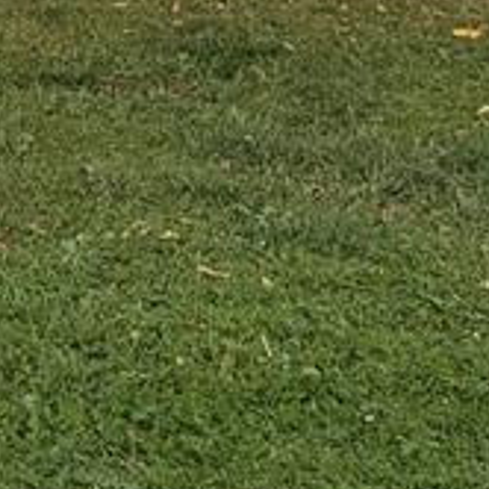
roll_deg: -0.2
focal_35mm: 142
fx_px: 2269
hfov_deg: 10.9
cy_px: -551
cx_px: -583
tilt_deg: +1.8
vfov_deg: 11.0
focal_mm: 5.96
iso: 125
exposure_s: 1/210
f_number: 1.6
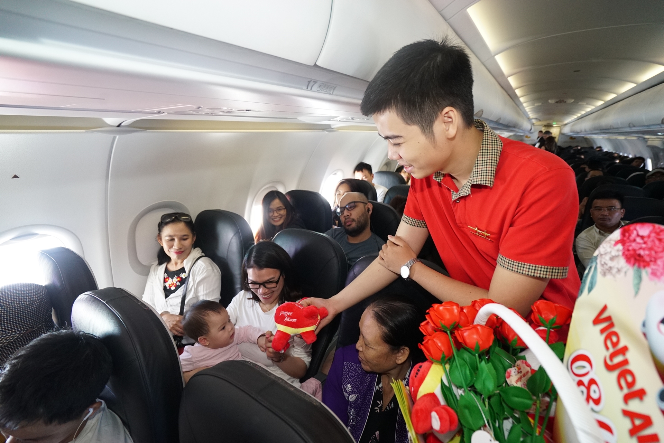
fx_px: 295
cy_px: 222
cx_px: 332
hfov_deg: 96.7
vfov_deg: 73.8
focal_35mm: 16
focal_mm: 16
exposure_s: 1/160
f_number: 4
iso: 4000
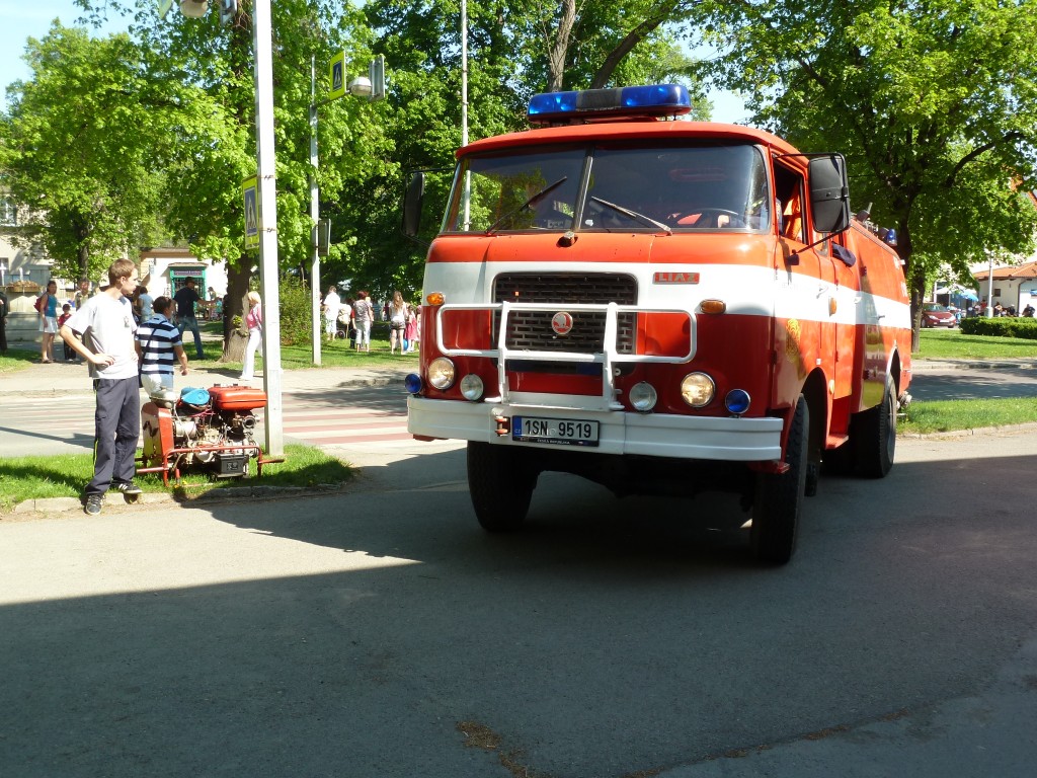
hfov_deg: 52.6
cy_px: 389
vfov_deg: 40.7
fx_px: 1049
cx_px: 518
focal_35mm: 35
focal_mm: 5.7
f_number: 4
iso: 80
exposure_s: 1/200
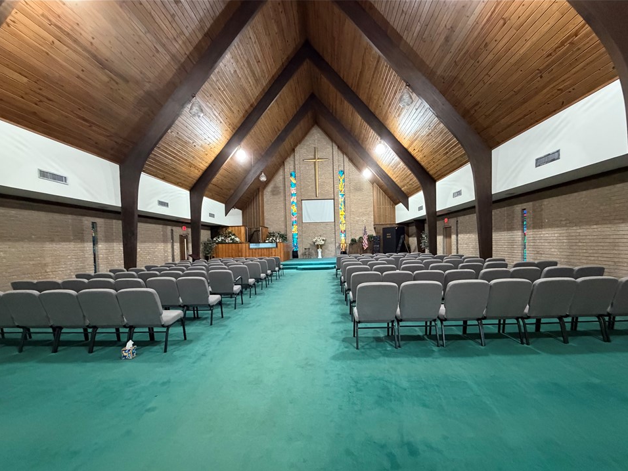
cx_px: 324
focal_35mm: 15
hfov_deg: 98.1
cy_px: 252
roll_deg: +2.3
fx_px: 272
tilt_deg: -1.3
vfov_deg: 81.6
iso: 1000
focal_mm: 2.22
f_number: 2.2
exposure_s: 1/60
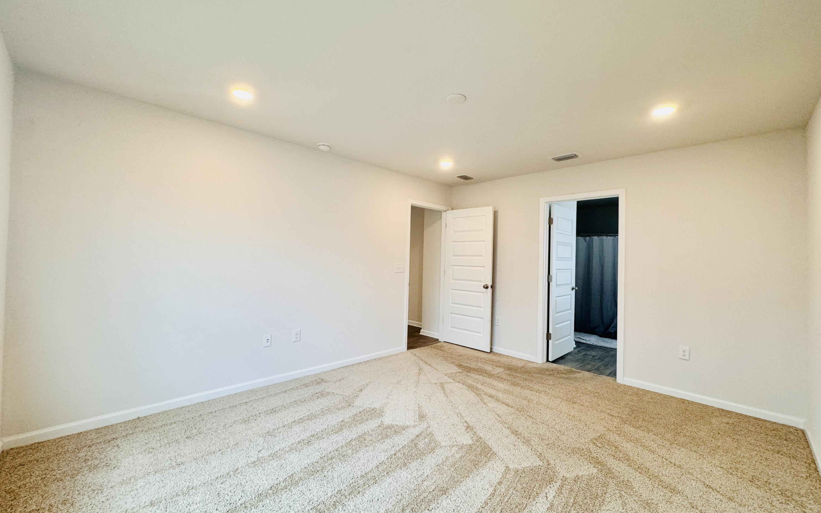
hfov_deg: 101.5
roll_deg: -1.3
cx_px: 411
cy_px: 254
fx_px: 336
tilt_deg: +1.7
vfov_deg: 74.8
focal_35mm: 15
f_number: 2.2
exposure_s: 1/120
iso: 125
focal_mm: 2.22
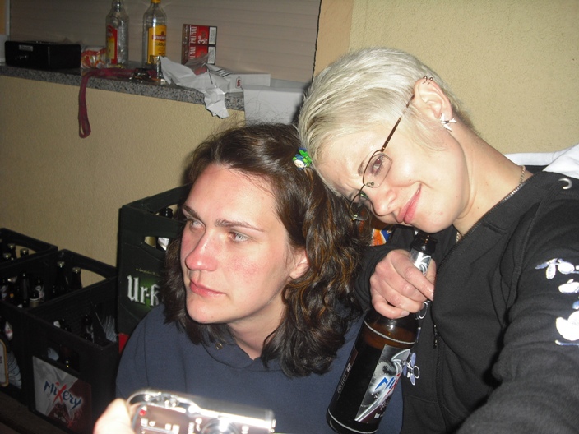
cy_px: 217
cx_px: 290
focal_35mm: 38
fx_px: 636
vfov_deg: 37.7
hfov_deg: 49.0
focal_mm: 6.2
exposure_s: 1/60
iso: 100
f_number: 2.8
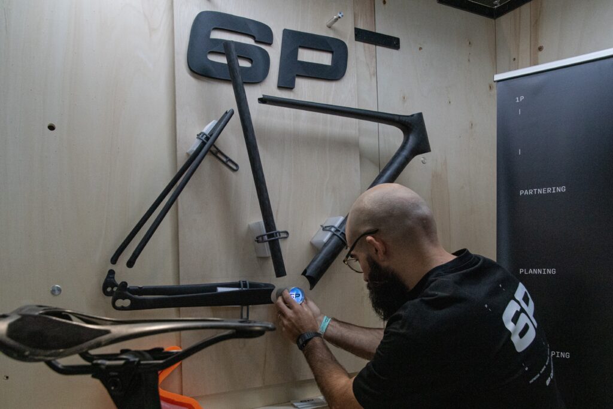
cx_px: 306
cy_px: 204
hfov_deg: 61.9
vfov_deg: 43.6
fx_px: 511
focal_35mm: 30
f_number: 9
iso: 2500
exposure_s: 1/80
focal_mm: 20
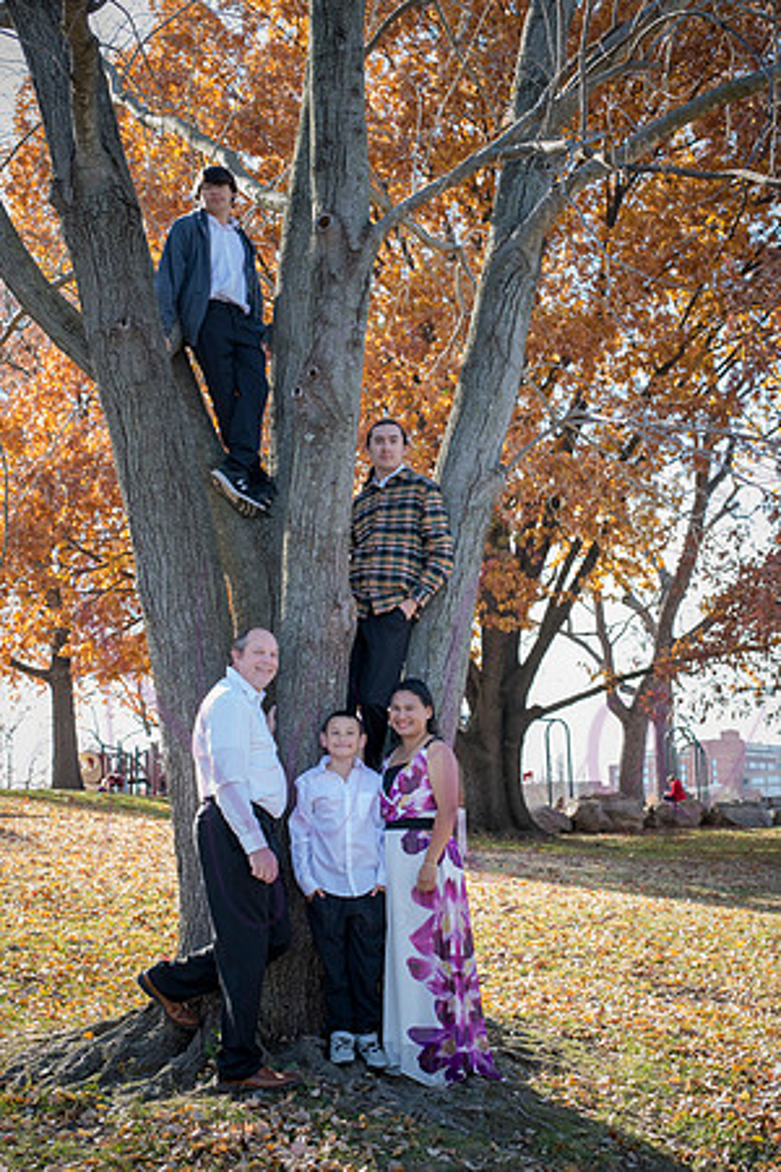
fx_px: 1627
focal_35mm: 50
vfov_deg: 39.6
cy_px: 586
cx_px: 390
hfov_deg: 27.0
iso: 400
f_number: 5
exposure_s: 1/200
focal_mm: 50
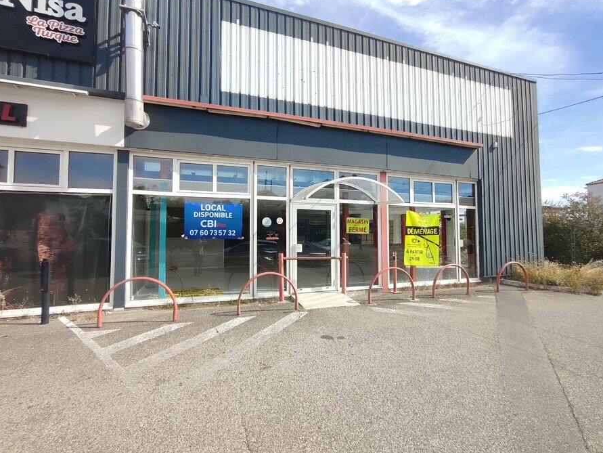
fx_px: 244
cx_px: 310
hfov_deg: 102.0
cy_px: 224
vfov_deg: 85.7
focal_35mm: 14
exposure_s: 1/836
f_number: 2.2
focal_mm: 1.66
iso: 50
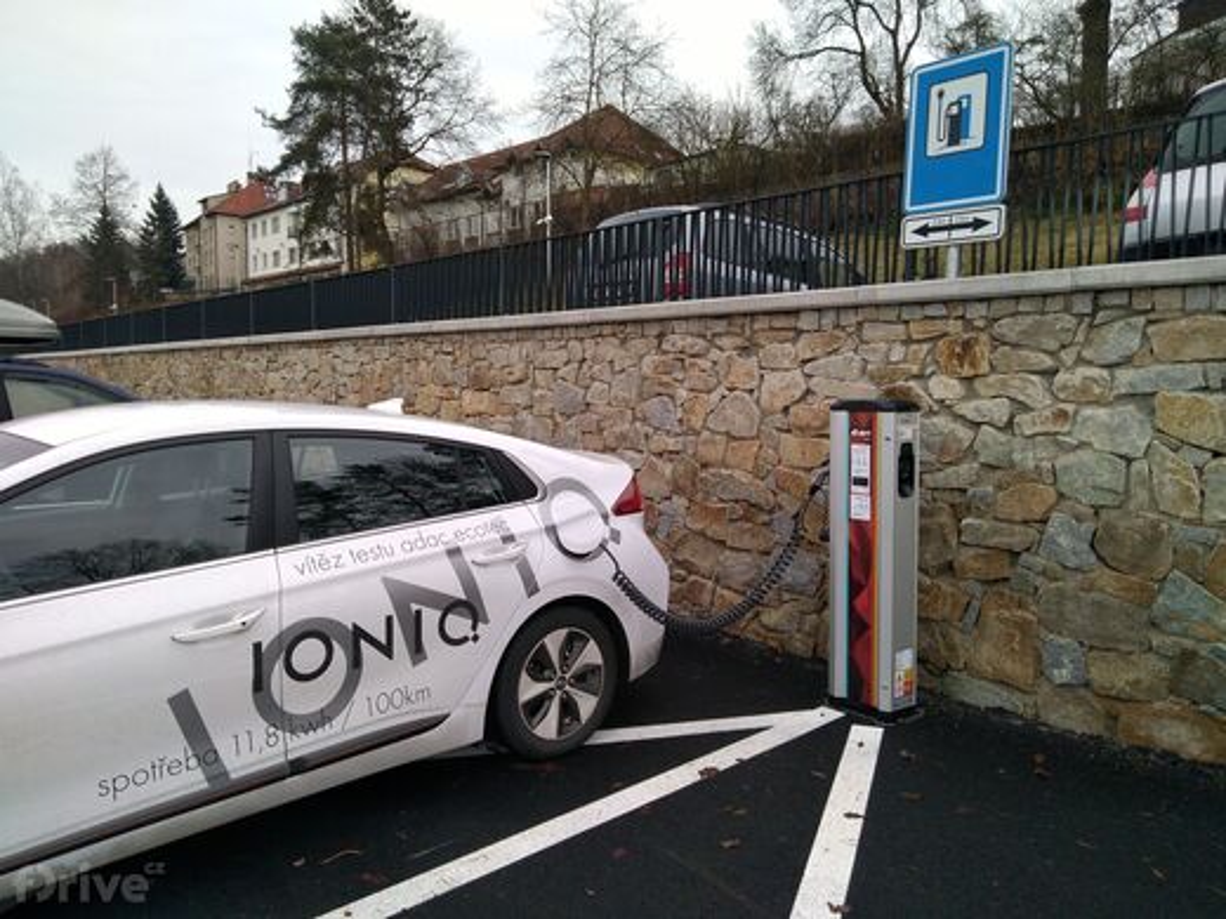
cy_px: 460
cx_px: 613
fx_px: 921
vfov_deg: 53.1
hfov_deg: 67.3
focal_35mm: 26
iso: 100
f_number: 2.2
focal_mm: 3.46
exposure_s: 1/160
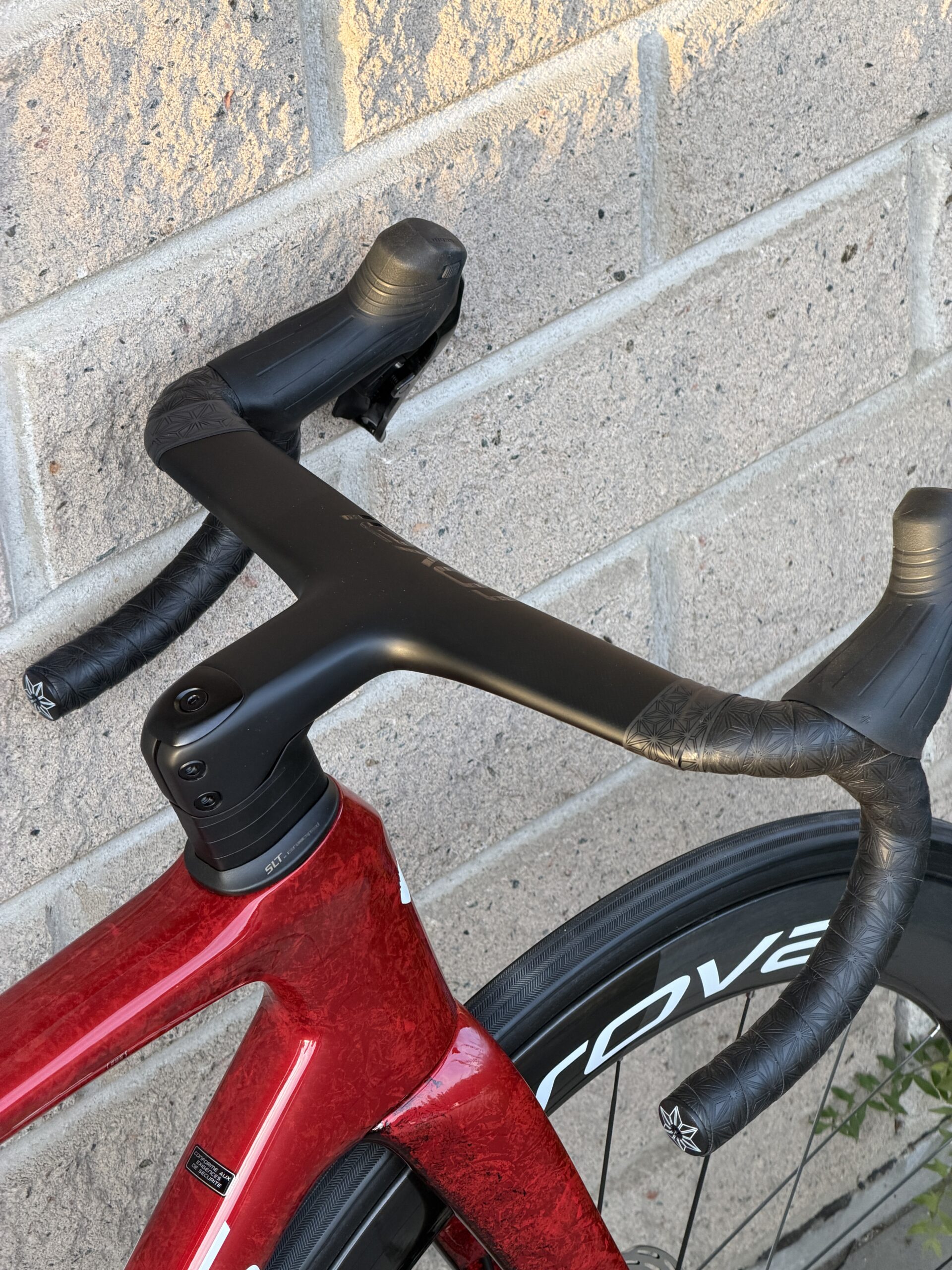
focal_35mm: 100
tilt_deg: -37.2
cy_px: 635
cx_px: 476
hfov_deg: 14.8
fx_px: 3667
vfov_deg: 19.6
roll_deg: +2.2
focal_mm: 16.89
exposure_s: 1/121
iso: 100
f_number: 2.8
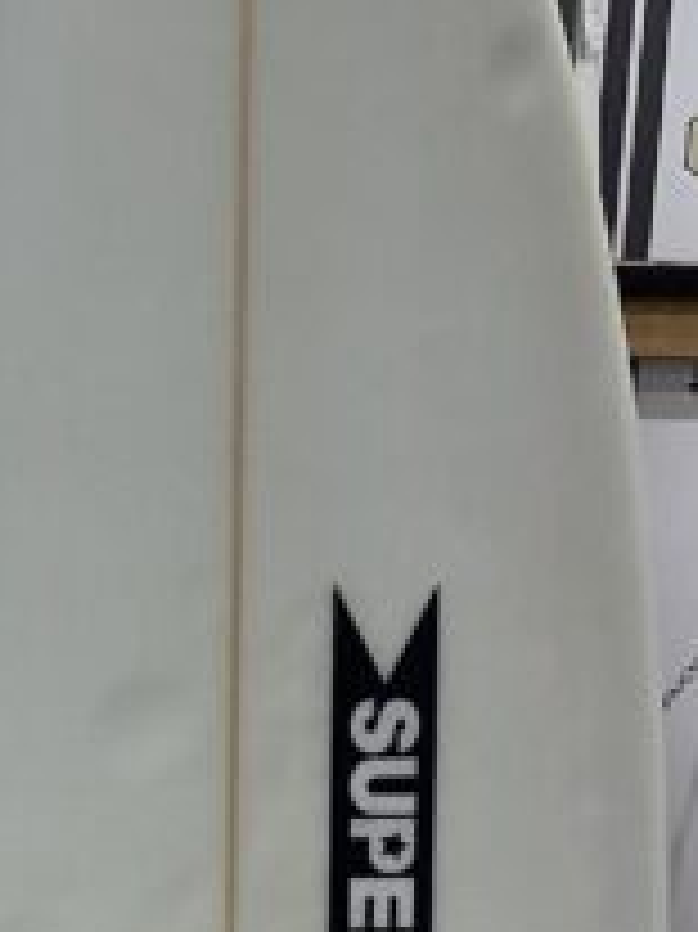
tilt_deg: -18.4
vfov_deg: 16.0
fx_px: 3230
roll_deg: +0.3
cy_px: 995
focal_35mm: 120
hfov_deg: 12.3
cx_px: 257
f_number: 2.4
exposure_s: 1/50
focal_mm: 3.3
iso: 50
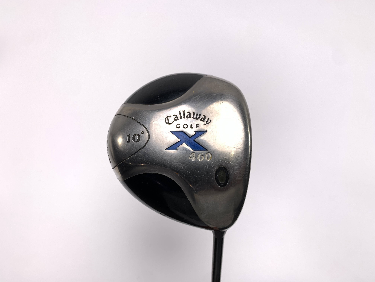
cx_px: 188
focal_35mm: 26
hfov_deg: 67.3
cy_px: 141
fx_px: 282
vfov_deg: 53.1
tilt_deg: -58.5
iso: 25
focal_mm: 4.25
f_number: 1.8
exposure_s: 1/215
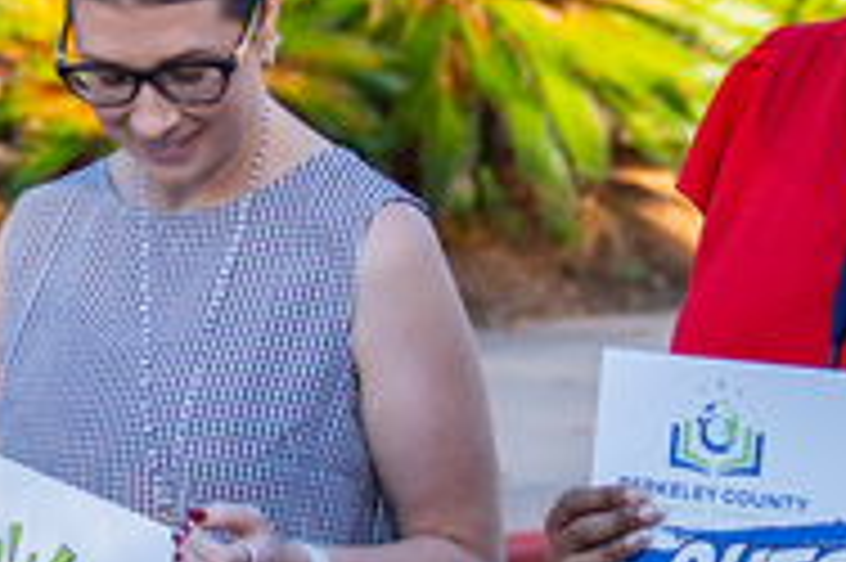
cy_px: 499
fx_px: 4484
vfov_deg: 7.2
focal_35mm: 191
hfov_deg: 10.8
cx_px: 238
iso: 64
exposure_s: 1/320
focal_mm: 35
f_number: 2.8
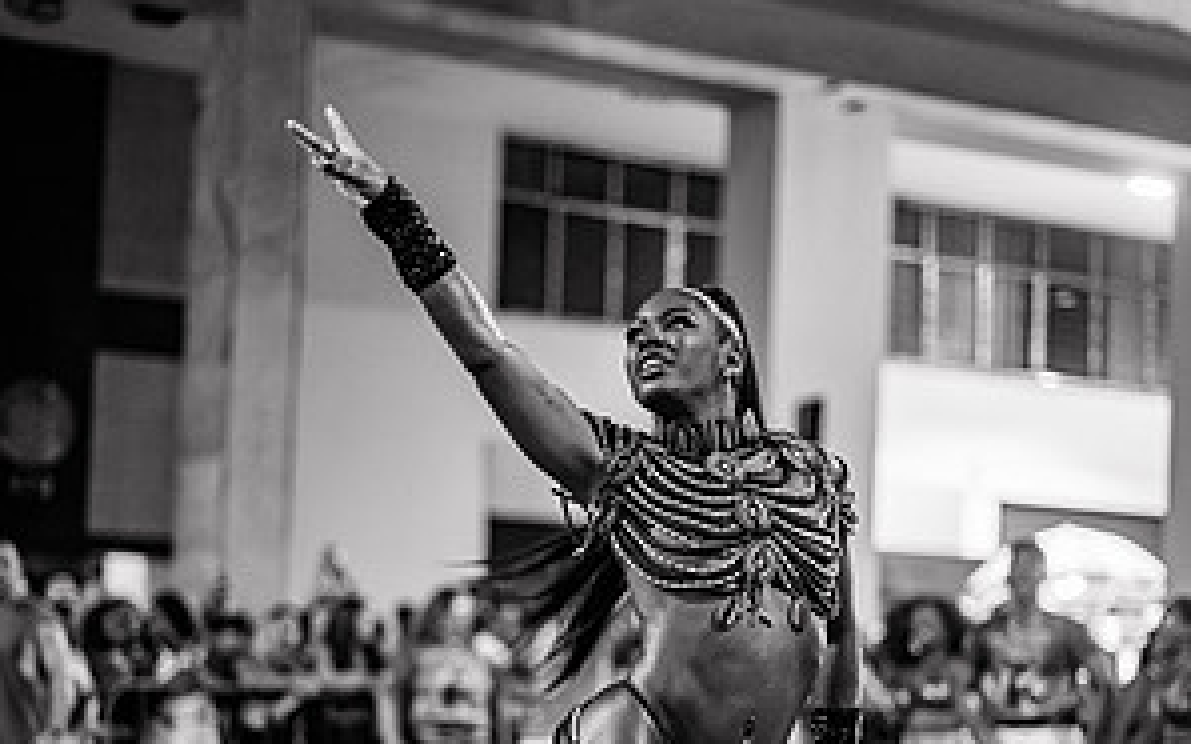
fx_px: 2498
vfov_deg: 16.8
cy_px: 596
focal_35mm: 77
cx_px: 596
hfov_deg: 26.8
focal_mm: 50
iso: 1600
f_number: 1.4
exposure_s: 1/250
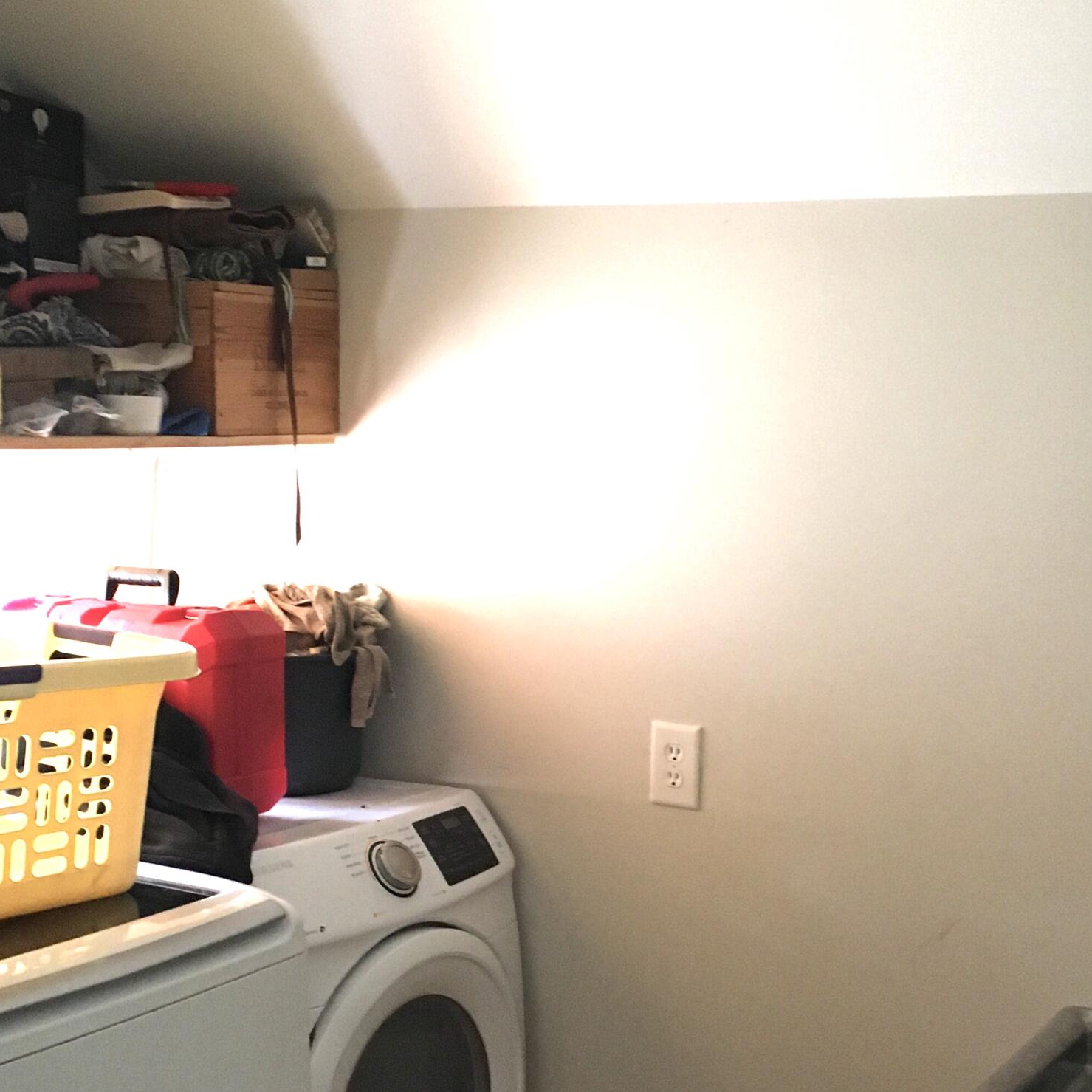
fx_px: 1856
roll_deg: +0.0
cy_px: 783
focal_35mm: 52
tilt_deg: -9.7
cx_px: 685
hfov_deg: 32.6
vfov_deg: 32.3
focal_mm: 4.15
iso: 200
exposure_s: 1/20
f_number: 2.2
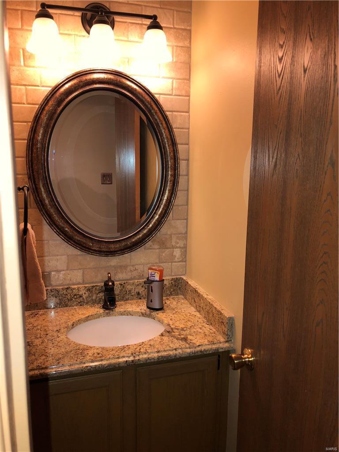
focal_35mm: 29
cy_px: 226
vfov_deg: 61.7
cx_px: 170
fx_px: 379
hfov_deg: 48.2
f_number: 1.8
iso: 40
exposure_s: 1/17
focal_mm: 3.99
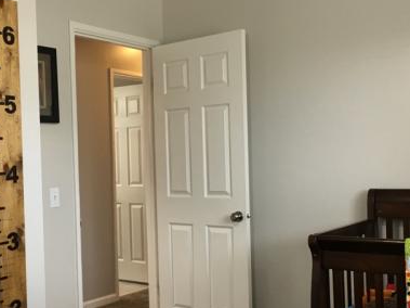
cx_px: 175
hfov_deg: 38.8
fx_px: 580
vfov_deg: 29.6
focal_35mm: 49
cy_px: 174
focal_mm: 4.15
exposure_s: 1/30
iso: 64
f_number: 2.2
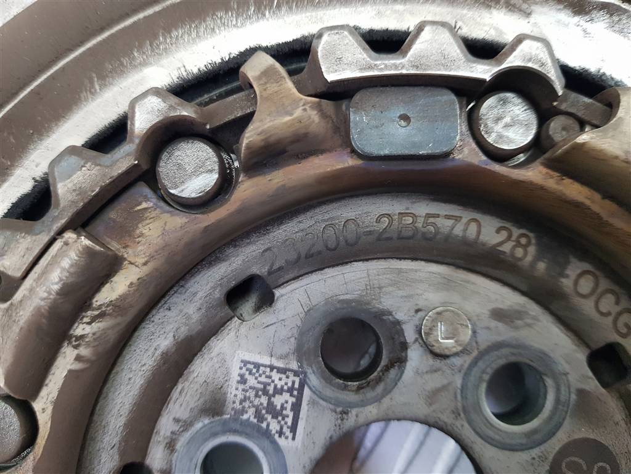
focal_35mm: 26
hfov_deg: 67.3
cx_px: 316
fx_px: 474
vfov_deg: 53.1
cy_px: 237
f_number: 1.7
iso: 320
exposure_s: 1/50
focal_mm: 4.2
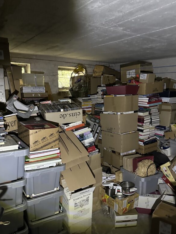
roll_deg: -1.5
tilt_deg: -16.0
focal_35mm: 28
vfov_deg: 63.0
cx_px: 92
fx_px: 190
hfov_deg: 49.8
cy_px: 136
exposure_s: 1/33
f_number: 1.78
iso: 1000
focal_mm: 6.86
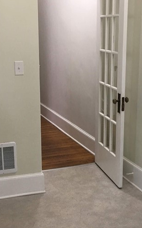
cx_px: 81
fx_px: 391
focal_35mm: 63
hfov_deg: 20.6
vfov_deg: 32.4
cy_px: 137
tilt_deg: -14.4
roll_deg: +0.2
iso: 25
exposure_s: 1/15
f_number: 2.2
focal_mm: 4.15
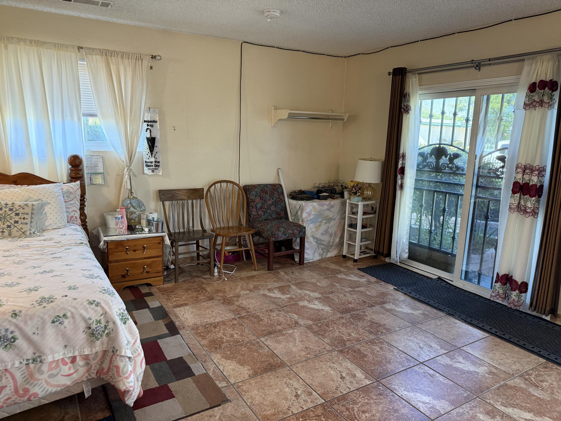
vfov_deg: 56.8
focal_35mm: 24
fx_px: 389
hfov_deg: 71.6
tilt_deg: -10.8
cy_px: 210
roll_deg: -1.9
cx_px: 280
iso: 320
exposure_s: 1/60
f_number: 1.78
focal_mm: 6.76
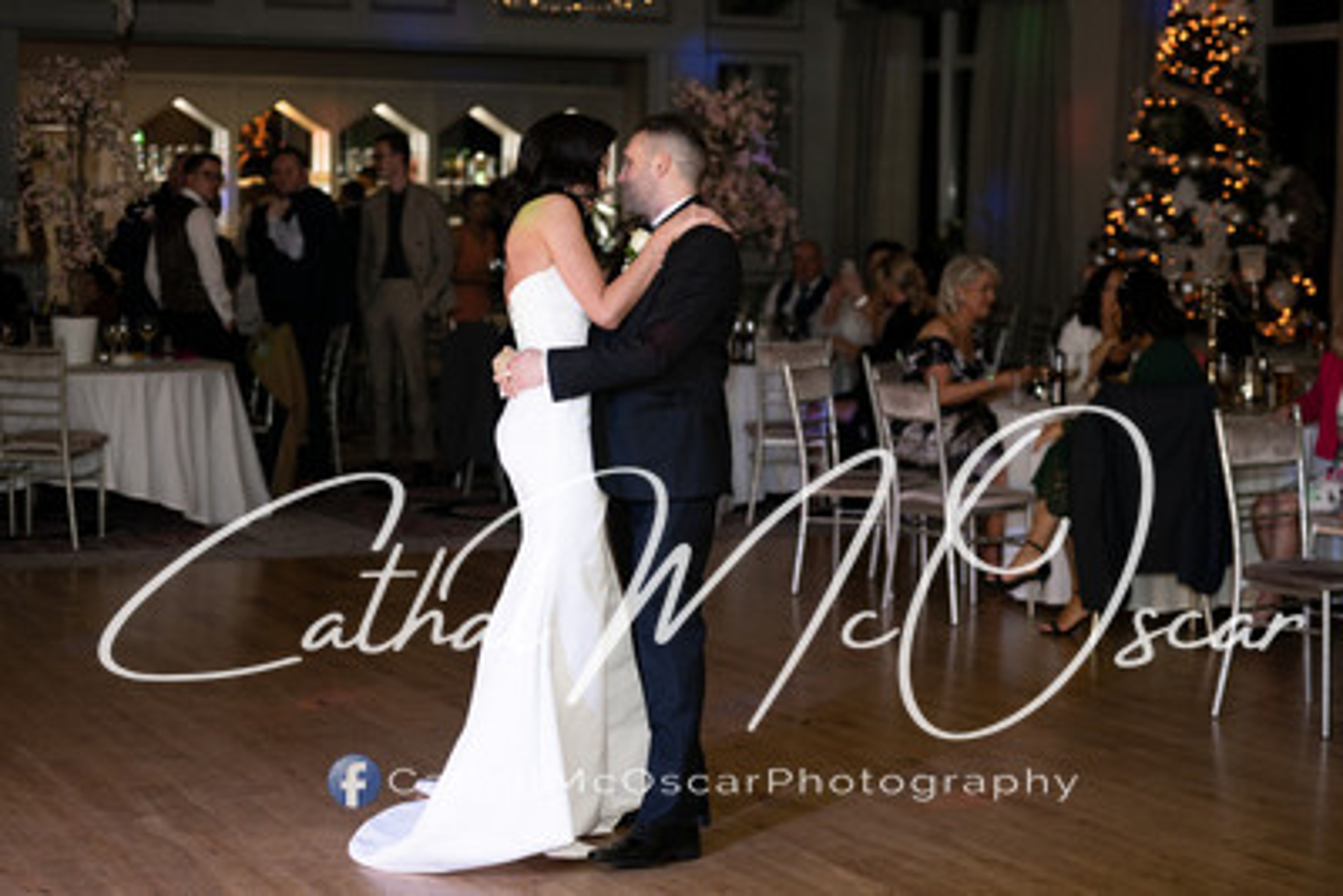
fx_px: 2612
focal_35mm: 70
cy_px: 448
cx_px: 672
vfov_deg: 19.5
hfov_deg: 28.8
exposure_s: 1/125
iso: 250
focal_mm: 70
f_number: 2.8
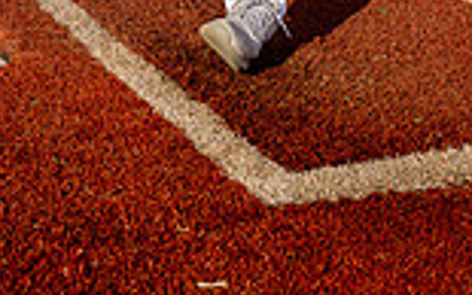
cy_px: -316
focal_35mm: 92
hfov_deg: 22.5
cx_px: 189
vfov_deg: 12.4
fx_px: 1184
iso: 100
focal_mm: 31
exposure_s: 1/1250
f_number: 4
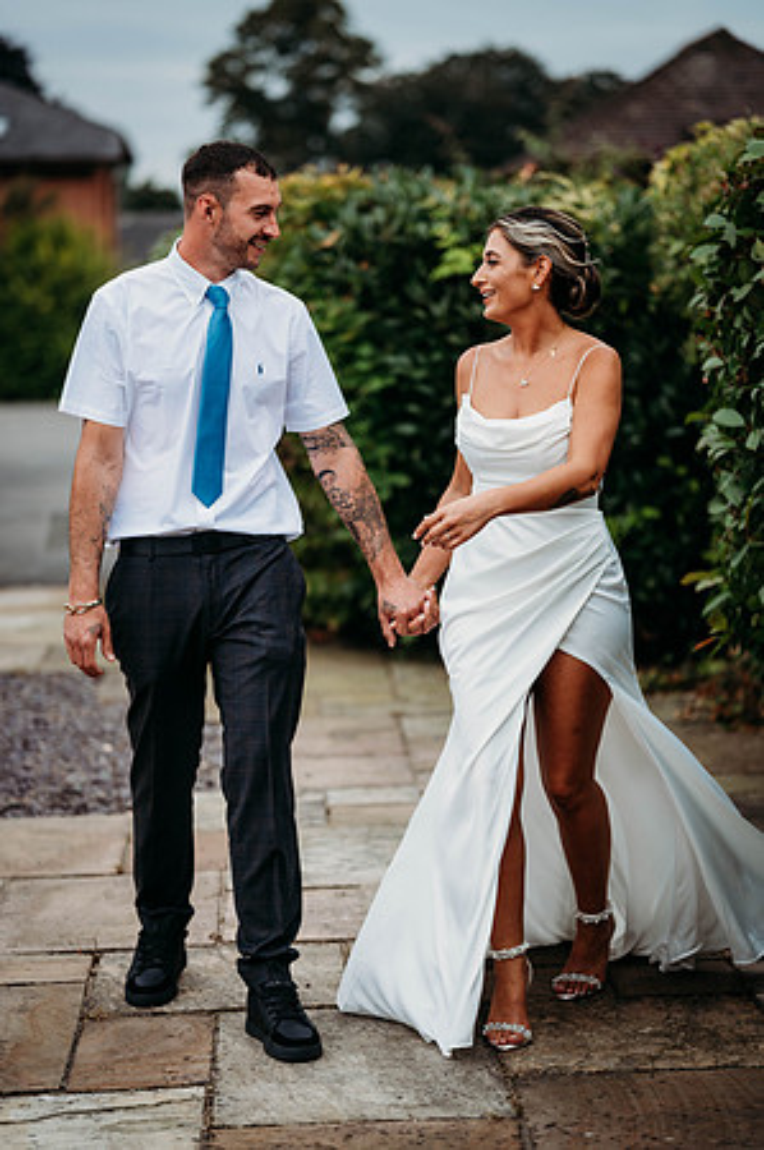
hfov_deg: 16.0
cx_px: 382
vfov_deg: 23.9
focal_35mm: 85
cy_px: 575
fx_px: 2712
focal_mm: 85
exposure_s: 1/1600
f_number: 1.8
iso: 100
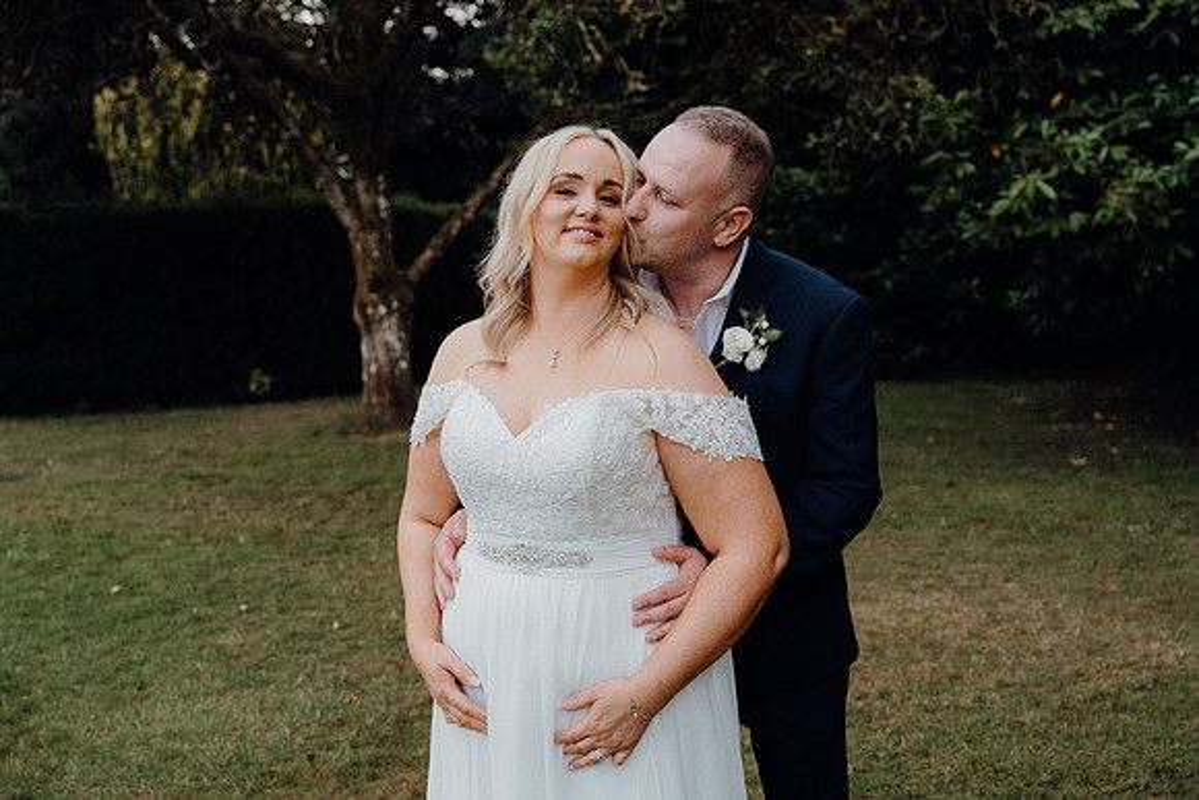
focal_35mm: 39
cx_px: 600
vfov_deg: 34.2
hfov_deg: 49.5
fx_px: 1299
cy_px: 400
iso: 2000
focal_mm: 39
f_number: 3.5
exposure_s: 1/160
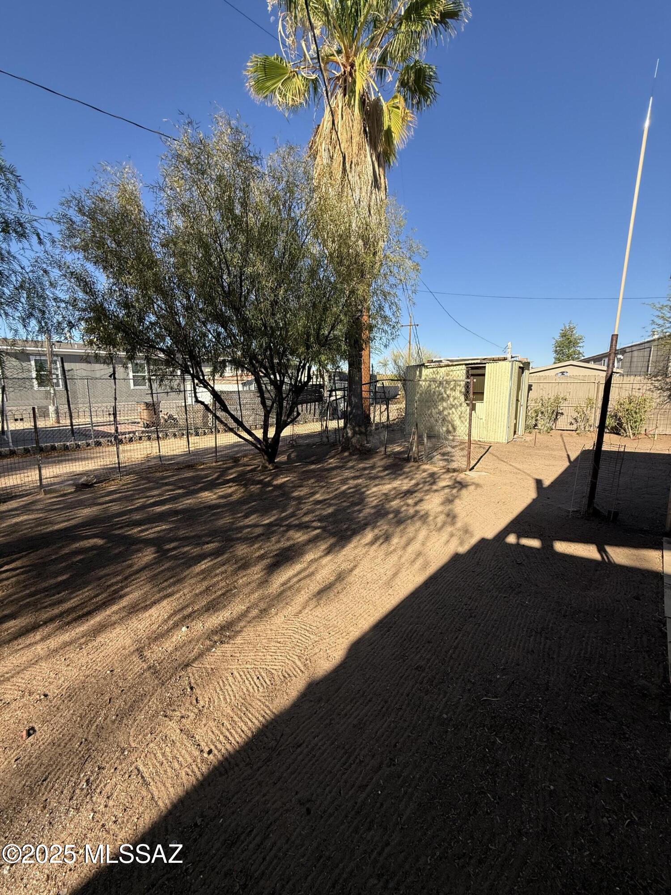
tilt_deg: -9.6
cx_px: 336
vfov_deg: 102.1
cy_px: 448
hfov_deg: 85.7
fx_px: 362
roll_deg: +0.2
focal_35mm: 14
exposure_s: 1/888
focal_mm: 2.22
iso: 50
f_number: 2.2
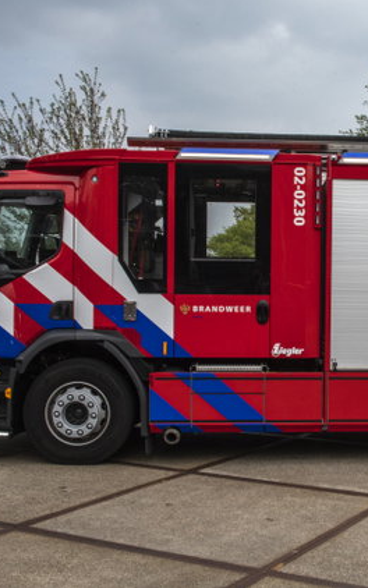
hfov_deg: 24.6
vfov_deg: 39.6
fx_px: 818
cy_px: 292
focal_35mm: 51
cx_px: 337
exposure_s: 1/250
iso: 640
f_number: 25
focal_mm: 22
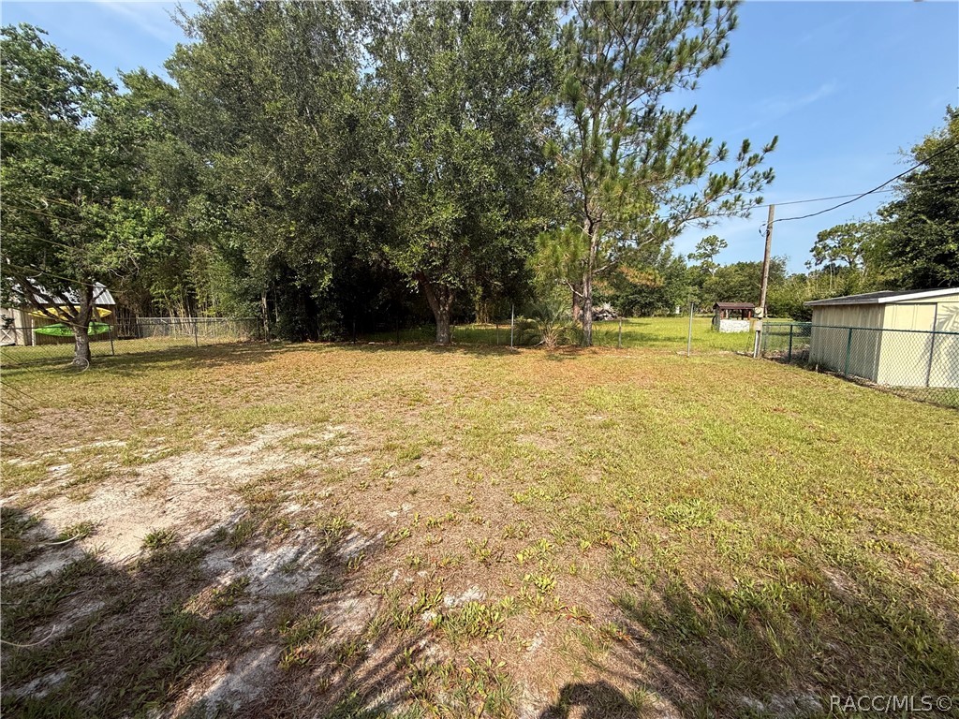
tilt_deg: -6.1
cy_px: 360
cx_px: 480
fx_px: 388
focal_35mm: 14
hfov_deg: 102.1
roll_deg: +0.9
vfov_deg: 85.7
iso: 50
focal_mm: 2.22
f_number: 2.2
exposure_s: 1/1050
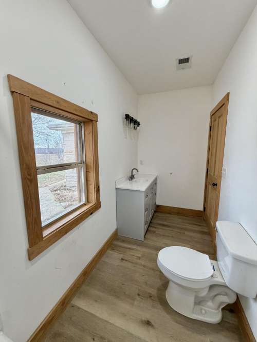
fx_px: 139
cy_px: 171
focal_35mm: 14
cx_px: 128
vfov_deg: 102.1
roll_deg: +0.5
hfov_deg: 85.7
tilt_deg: -8.7
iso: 200
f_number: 2.2
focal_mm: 2.22
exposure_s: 1/120
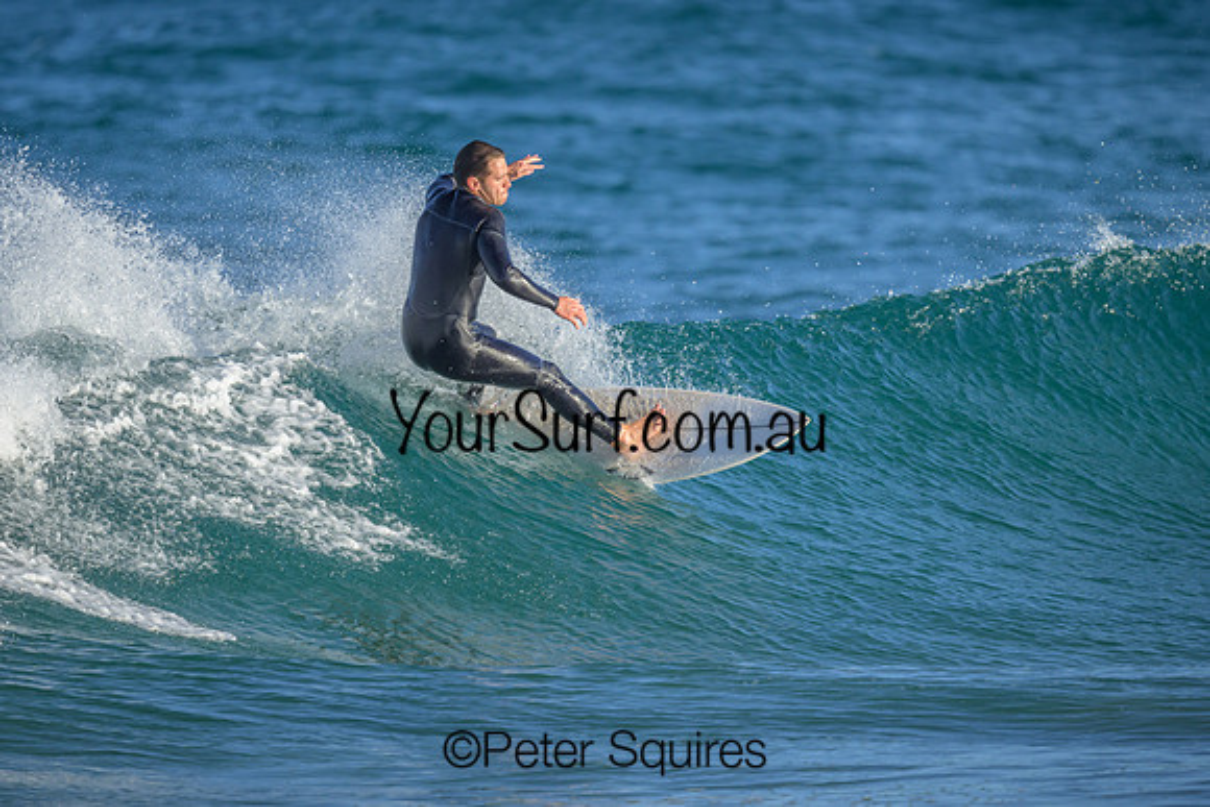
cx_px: 529
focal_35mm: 900
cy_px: 353
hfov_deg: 2.3
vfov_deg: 1.5
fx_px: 30251
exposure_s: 1/2000
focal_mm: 800
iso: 560
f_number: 6.3
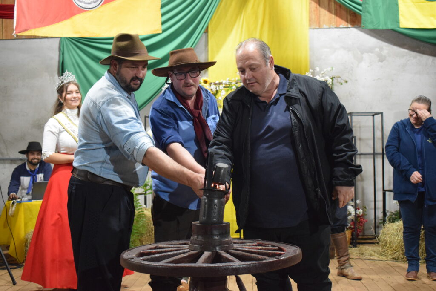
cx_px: 218
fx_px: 618
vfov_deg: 26.5
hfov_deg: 38.9
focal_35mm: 51
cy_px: 146
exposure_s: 1/40
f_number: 4.5
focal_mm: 34
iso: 3200
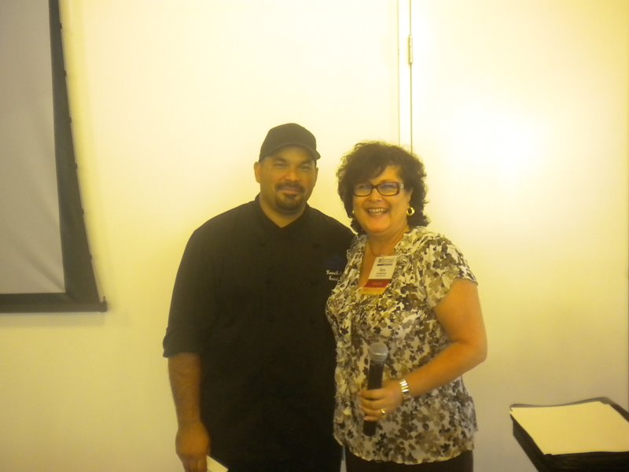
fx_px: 636
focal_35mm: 35
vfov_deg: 40.7
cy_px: 236
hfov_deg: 52.6
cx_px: 314
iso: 400
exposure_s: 1/9.2
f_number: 3.1
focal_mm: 6.3
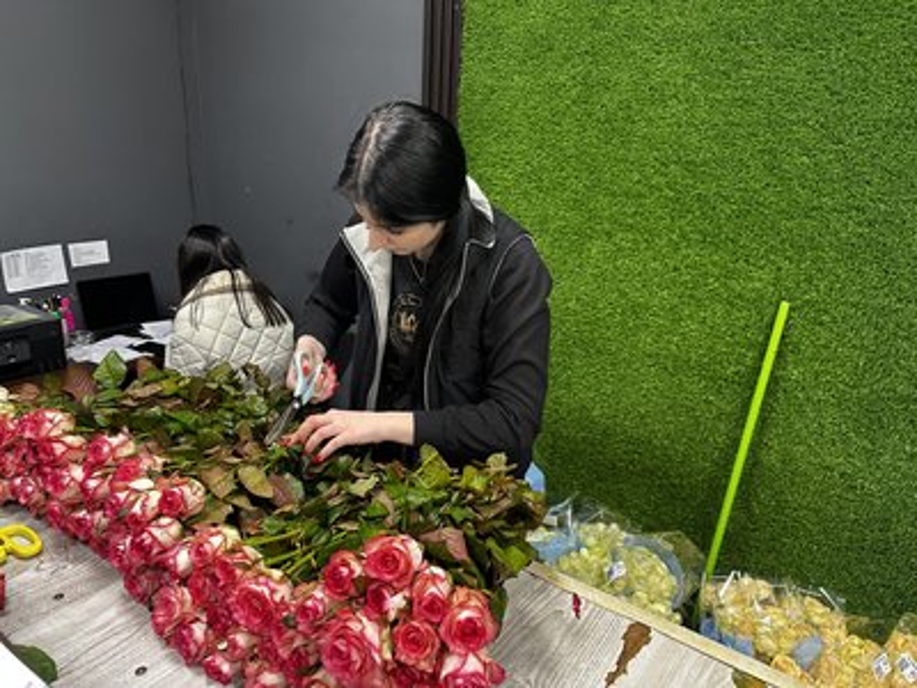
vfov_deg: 56.8
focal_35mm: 24
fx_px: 636
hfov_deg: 71.6
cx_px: 458
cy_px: 344
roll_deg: -2.9
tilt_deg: -17.5
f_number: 1.78
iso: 500
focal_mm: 6.86
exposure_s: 1/50
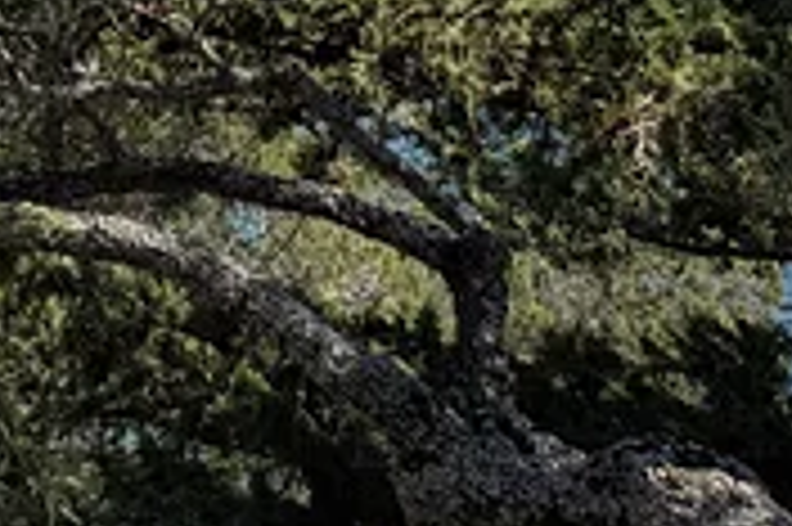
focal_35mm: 128
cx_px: -873
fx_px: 2813
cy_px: -688
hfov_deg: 13.4
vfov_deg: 9.6
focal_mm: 4.38
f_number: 1.73
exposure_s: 1/2924
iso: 62
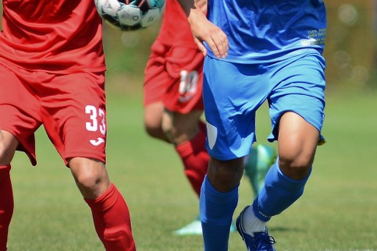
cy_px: 60
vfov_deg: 1.8
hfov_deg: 2.8
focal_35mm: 745
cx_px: 125
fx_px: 7801
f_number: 2.8
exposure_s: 1/3200
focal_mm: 300
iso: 250
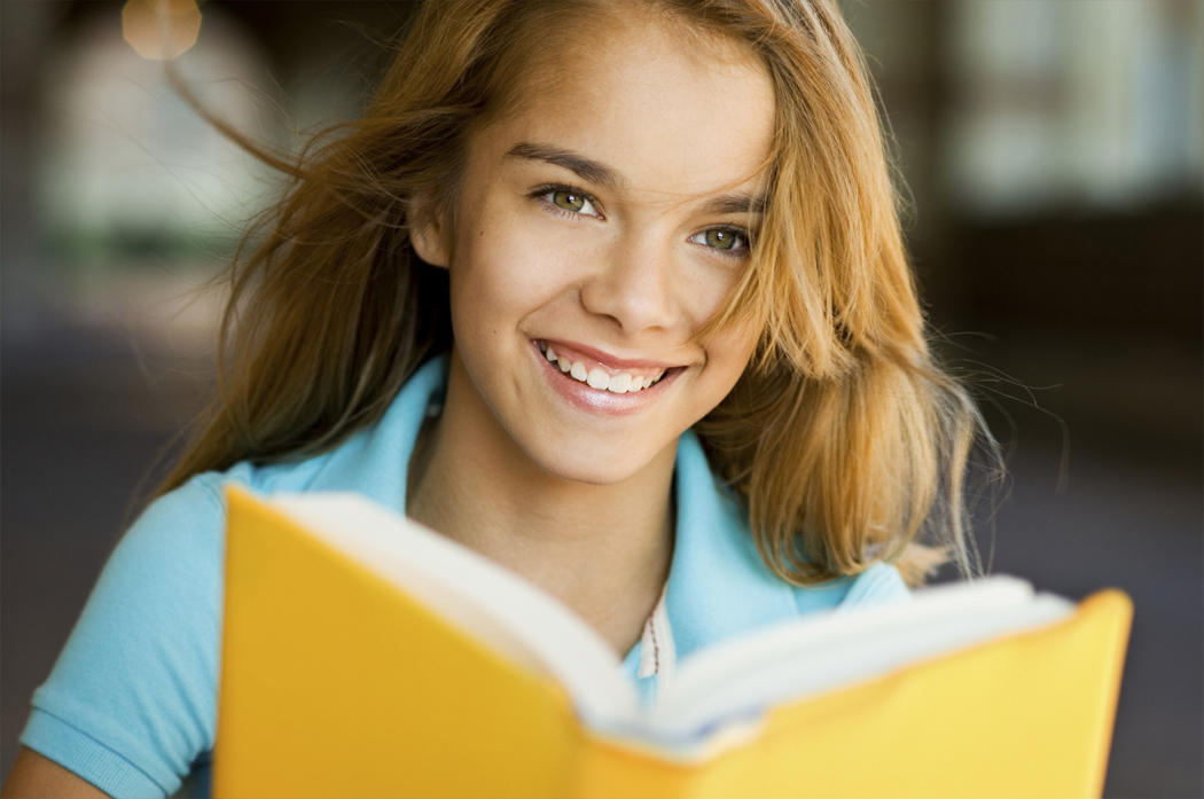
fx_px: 4258
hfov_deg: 16.1
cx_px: 602
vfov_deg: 10.7
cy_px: 400
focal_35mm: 128
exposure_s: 1/160
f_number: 2.8
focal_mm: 85
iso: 160
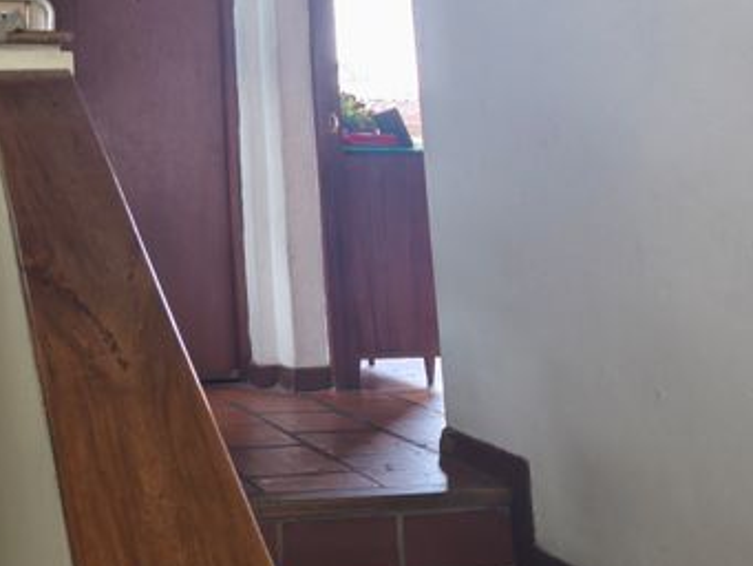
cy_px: 51
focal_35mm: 45
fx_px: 979
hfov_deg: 39.2
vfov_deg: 30.7
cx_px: 83
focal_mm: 6.14
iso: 2500
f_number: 1.65
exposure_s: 1/20
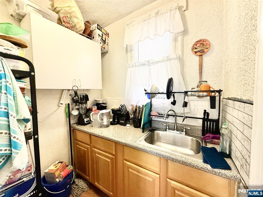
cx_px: 132
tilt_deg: -3.1
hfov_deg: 102.1
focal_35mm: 14
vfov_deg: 85.7
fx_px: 106
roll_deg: +0.5
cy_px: 98
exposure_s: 1/60
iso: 250
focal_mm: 2.22
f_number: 2.2
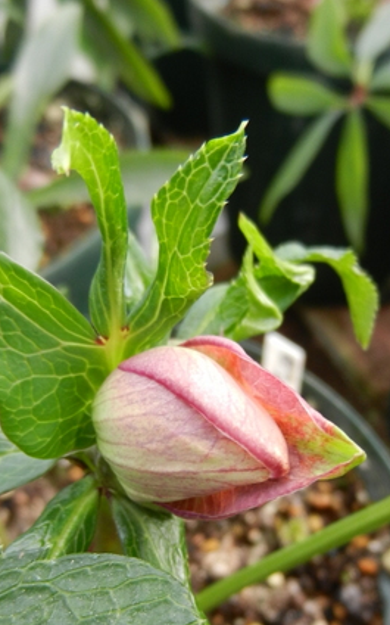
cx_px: 203
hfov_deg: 32.0
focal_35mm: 40
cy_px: 467
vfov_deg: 47.5
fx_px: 680
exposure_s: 1/125
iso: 160
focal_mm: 4.5
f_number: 3.5
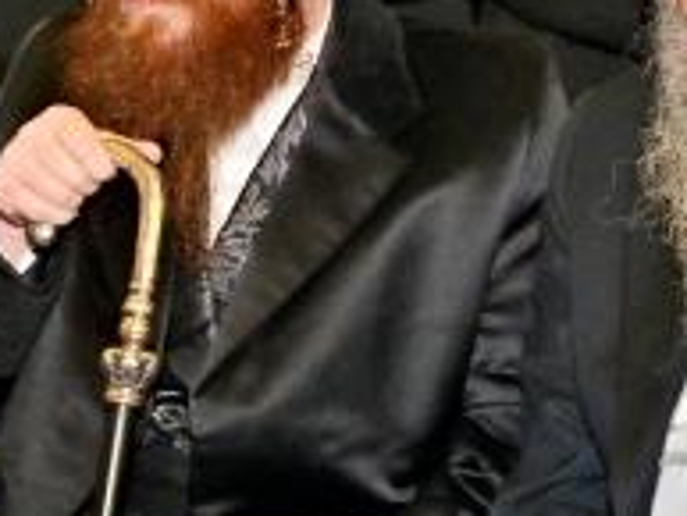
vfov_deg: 9.4
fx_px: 3138
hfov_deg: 12.5
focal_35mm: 158
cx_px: 349
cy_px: 183
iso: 1000
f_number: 4
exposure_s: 1/200
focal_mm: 31
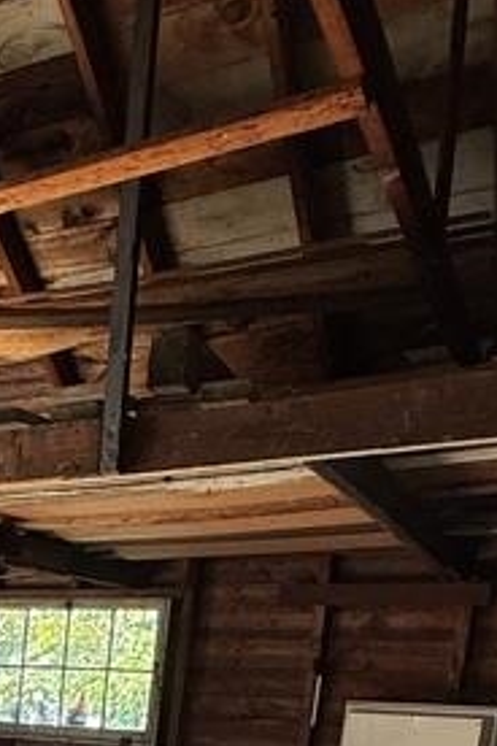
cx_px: -270
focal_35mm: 54
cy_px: 887
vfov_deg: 31.2
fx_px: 1118
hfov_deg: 20.9
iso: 100
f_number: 2.2
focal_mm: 2.22
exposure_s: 1/99
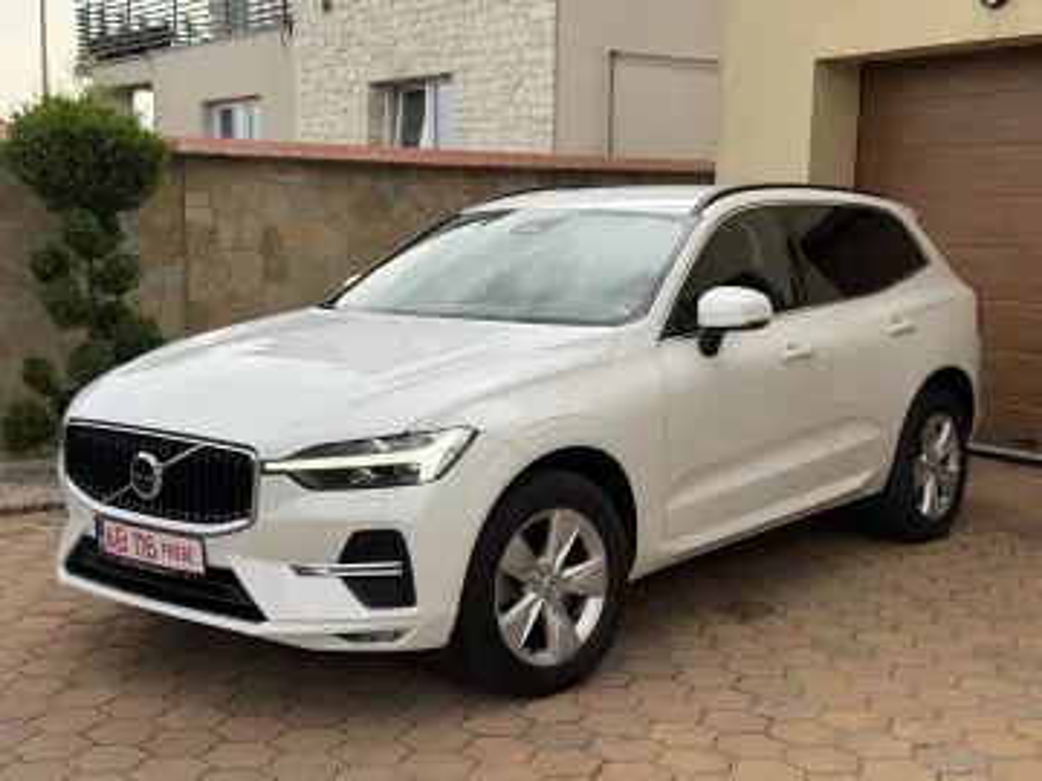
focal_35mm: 48
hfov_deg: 39.7
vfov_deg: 30.3
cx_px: 521
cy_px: 390
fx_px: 1445
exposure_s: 1/747
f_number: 1.78
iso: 64
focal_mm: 6.76
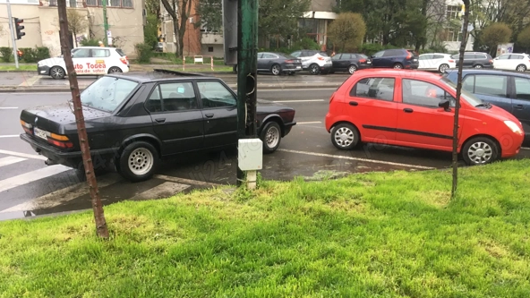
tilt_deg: -16.6
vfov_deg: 36.5
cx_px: 267
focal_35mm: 32
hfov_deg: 61.0
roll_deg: -2.5
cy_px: 186
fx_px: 450
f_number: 2.2
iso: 50
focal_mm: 4.15
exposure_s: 1/33
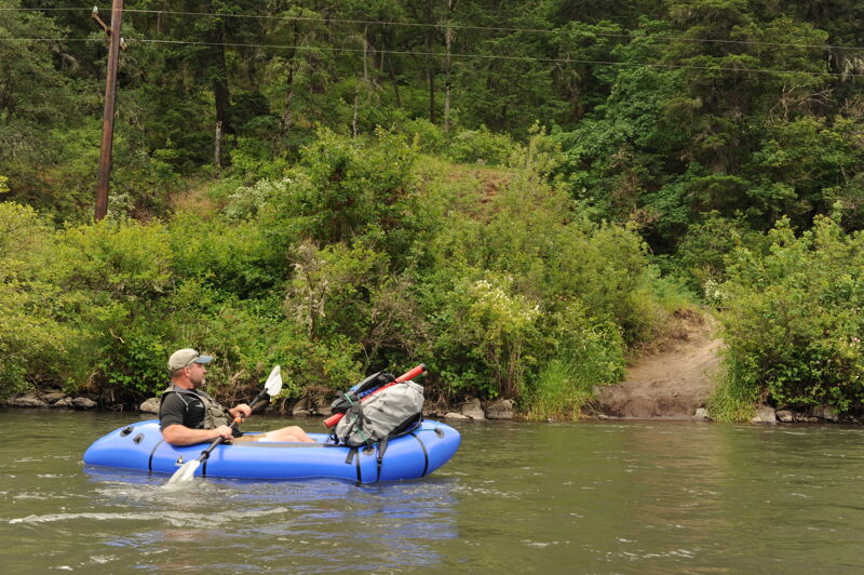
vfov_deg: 37.8
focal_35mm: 35
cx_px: 432
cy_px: 288
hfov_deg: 54.5
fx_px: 839
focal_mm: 35
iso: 200
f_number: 10
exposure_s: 1/80
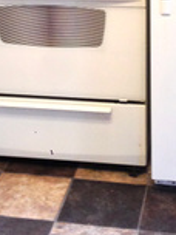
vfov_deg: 18.3
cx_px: 83
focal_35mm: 104
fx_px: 705
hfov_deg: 14.2
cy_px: -12
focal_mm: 4.12
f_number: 2.4
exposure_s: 1/20
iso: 100
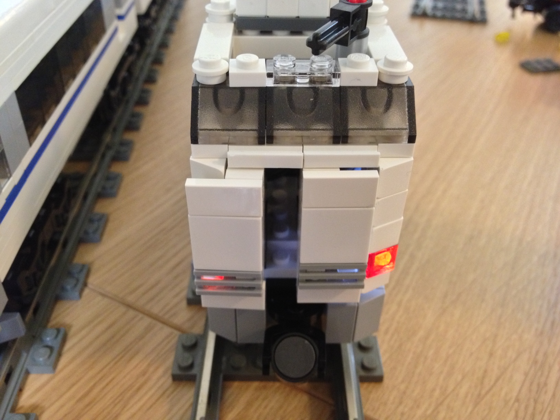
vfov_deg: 40.7
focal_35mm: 35
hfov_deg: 52.6
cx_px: 280
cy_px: 210
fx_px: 566
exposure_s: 1/17
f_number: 2.4
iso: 400
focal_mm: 4.28
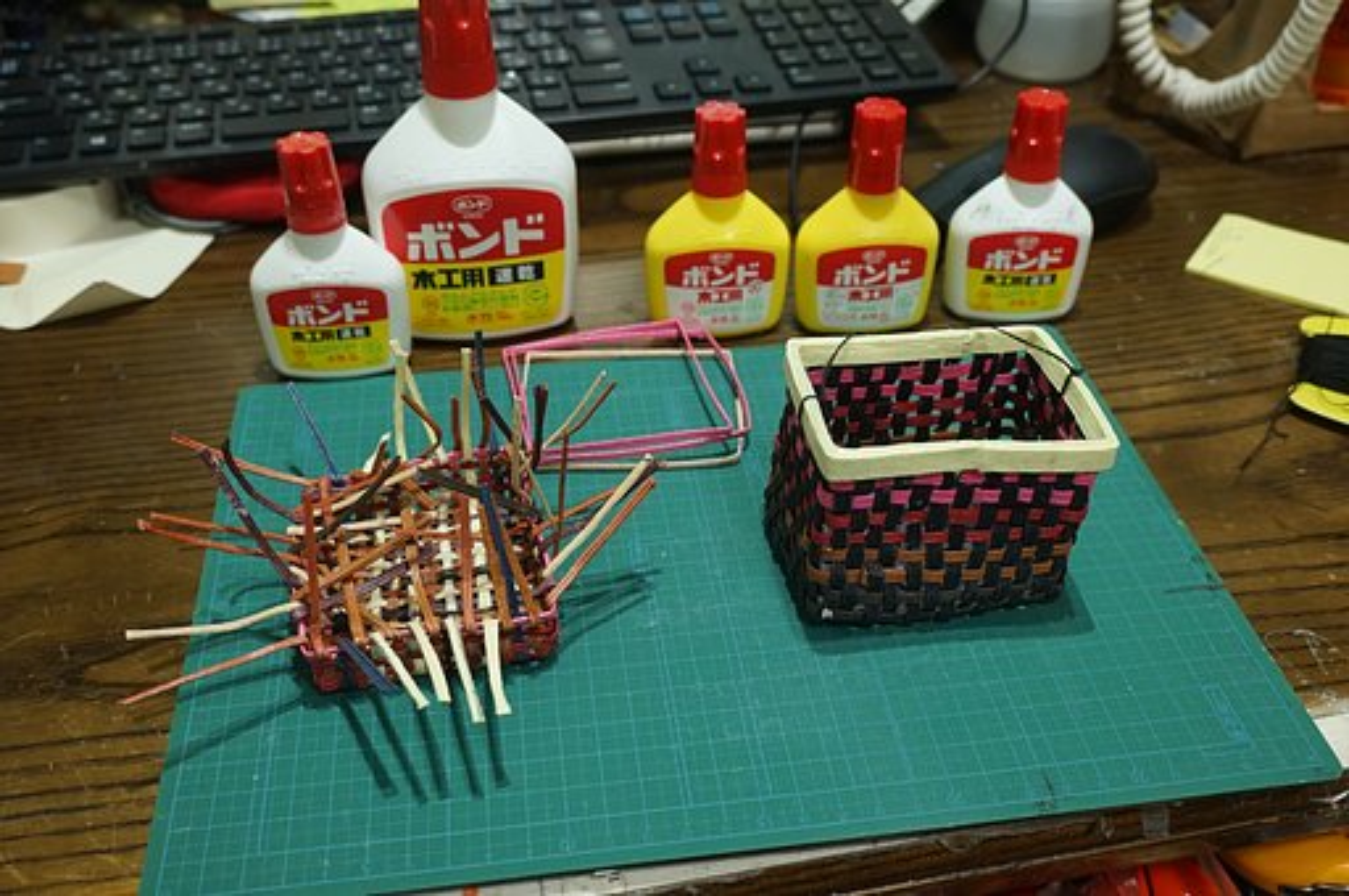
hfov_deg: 53.2
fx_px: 1347
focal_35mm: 36
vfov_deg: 36.8
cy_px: 448
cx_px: 674
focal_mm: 24
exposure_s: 1/50
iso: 800
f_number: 4.5
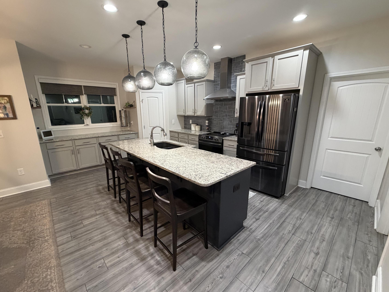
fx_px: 169
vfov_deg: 81.7
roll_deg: +0.9
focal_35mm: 15
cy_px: 150
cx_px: 190
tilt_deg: -13.7
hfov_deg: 98.2
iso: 400
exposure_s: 1/60
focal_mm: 2.22
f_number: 2.2
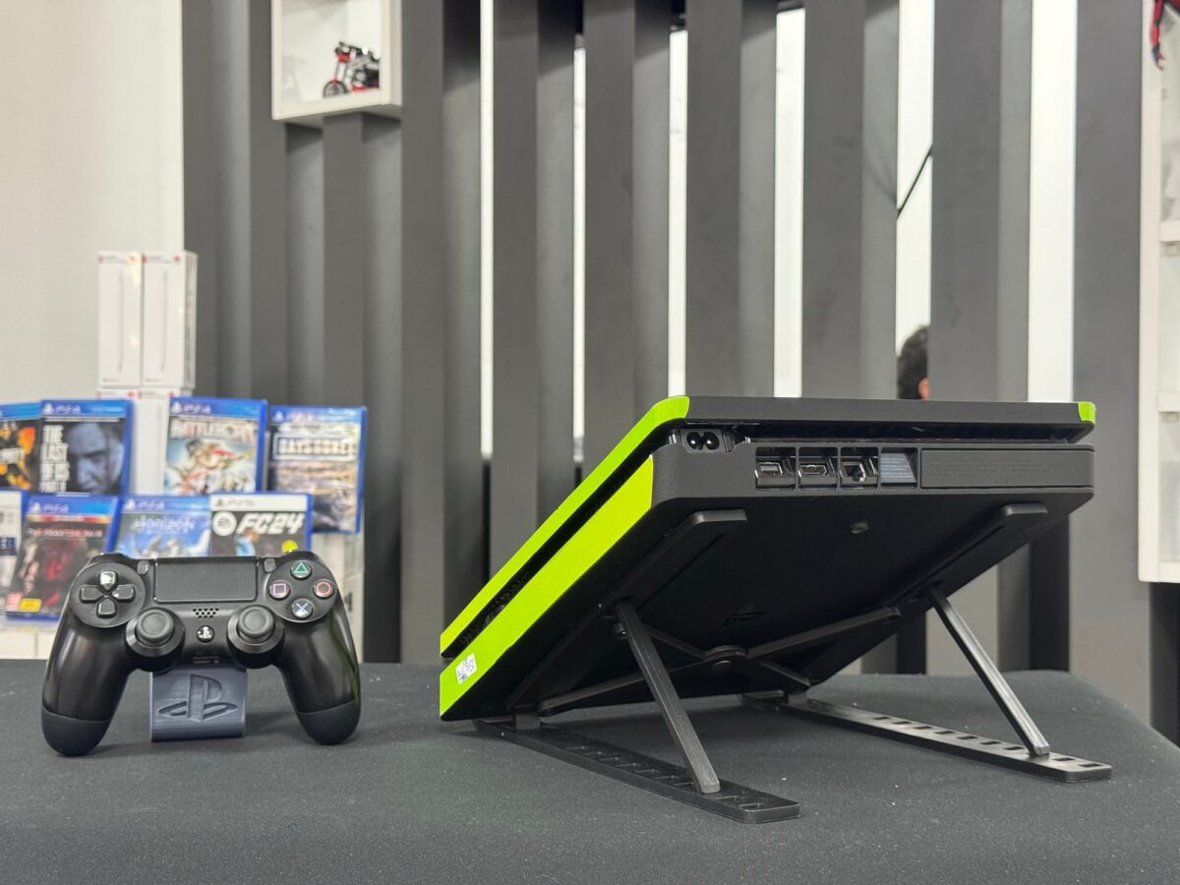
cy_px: 442
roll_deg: -0.4
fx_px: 1636
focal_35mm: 48
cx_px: 590
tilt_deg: +1.0
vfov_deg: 30.3
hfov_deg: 39.7
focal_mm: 6.76
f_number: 1.78
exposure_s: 1/40
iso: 500
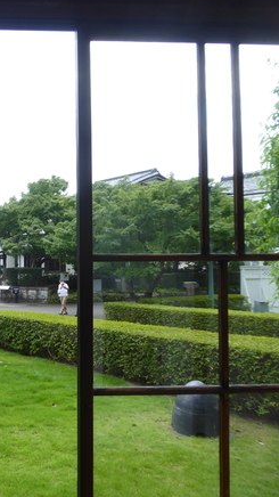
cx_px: -61
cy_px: 244
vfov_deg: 55.3
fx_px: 474
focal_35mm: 36
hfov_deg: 28.3
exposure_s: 1/250
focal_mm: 4.3
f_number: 3.3
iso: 100
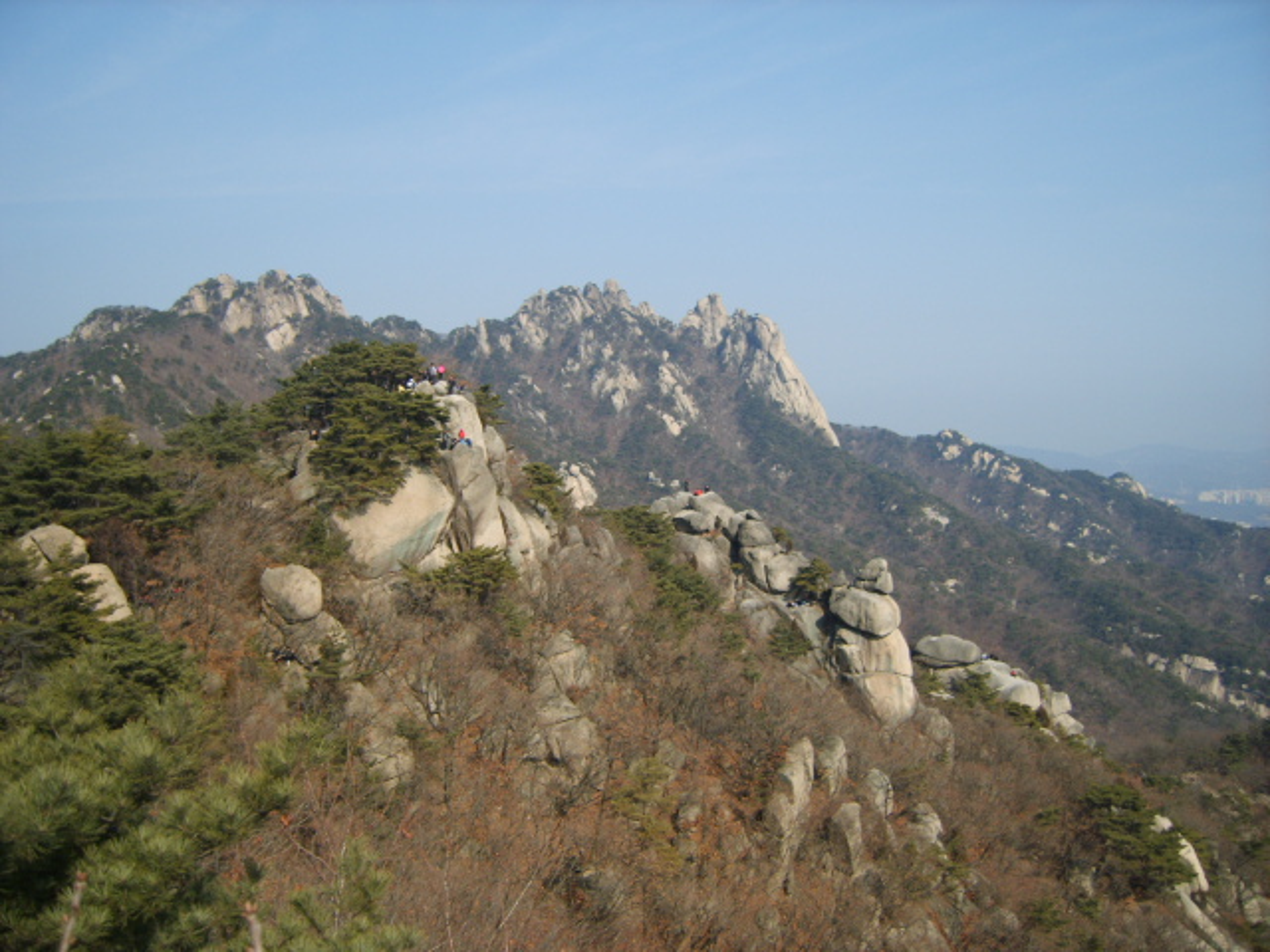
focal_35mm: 35
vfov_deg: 40.7
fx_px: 1284
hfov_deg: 52.6
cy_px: 476
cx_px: 635
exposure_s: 1/250
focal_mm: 7.4
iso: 50
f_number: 7.1
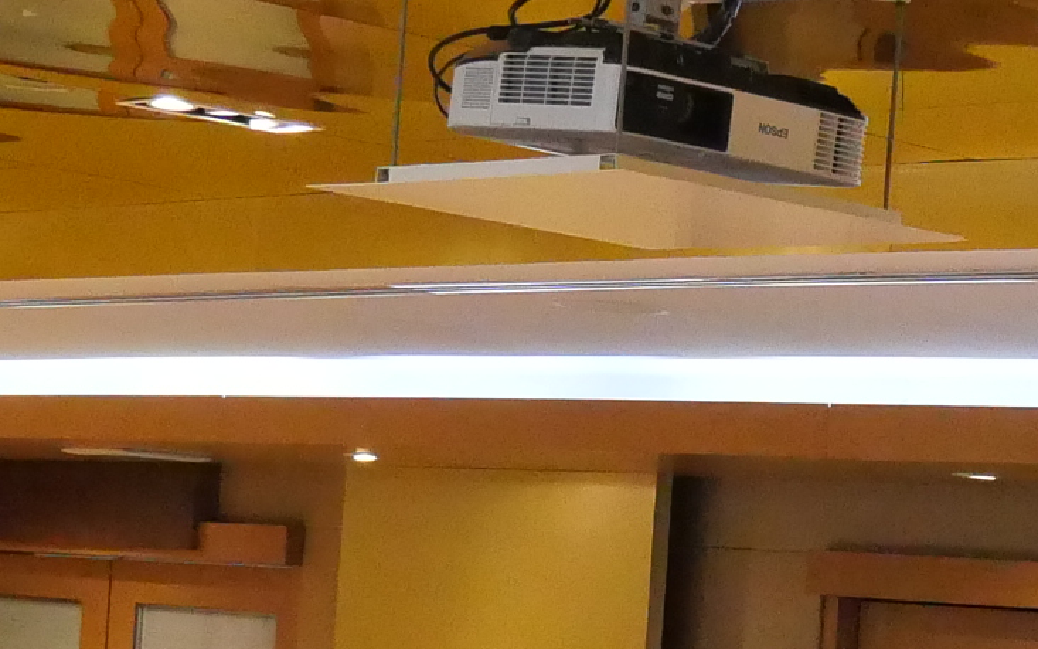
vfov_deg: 10.3
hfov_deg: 16.7
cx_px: 884
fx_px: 3508
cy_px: 930
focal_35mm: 124
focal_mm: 12
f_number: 4
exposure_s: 1/160
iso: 3200
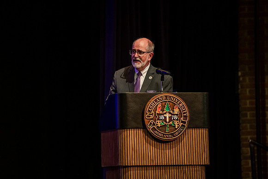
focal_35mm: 200
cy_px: 90
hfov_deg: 10.3
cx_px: 134
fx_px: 1489
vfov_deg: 6.9
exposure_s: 1/200
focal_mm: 200
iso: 3200
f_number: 3.2
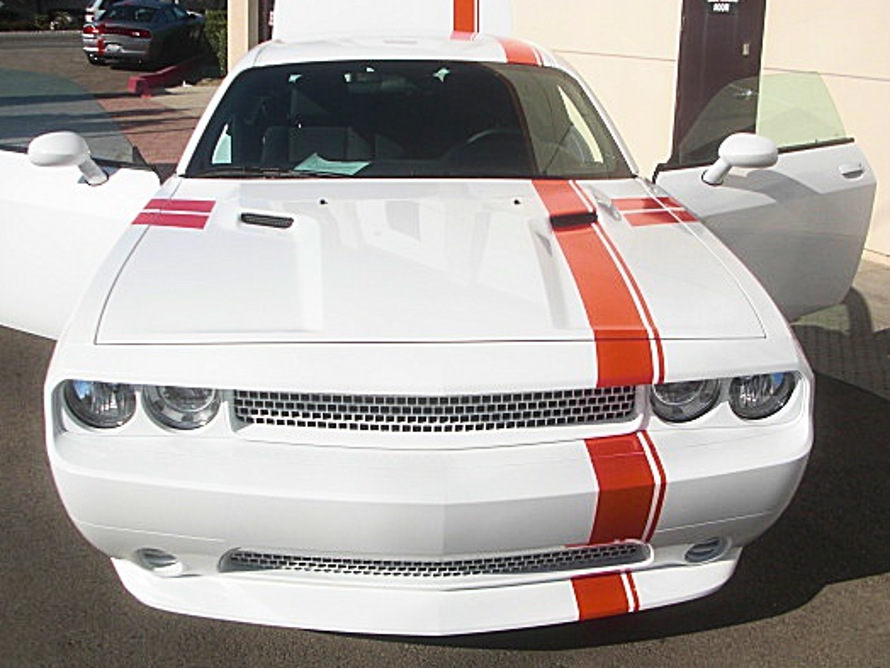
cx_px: 437
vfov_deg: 32.9
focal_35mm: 44
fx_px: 1131
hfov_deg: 42.9
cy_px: 303
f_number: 7.9
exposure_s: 1/250
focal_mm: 6.3
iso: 50
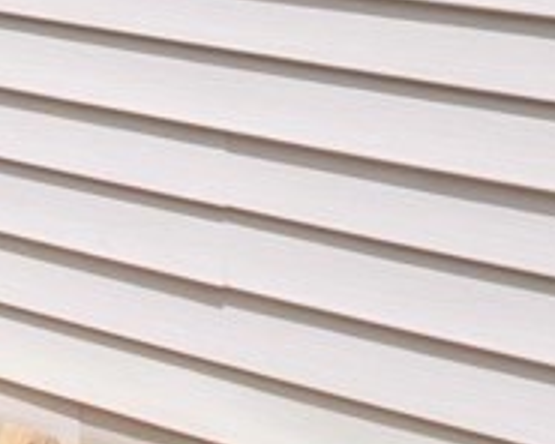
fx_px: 1281
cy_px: -304
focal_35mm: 78
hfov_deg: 16.6
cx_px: -627
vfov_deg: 16.9
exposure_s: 1/500
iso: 360
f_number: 11
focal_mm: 10
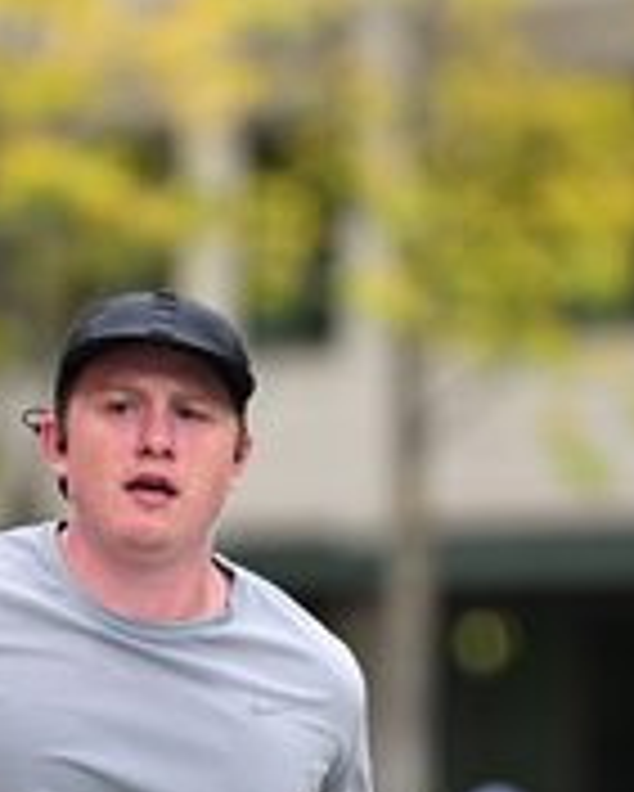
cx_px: 137
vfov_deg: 3.8
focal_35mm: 513
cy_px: 621
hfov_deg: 3.0
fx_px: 12022
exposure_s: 1/2000
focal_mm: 175
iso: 640
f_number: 2.8
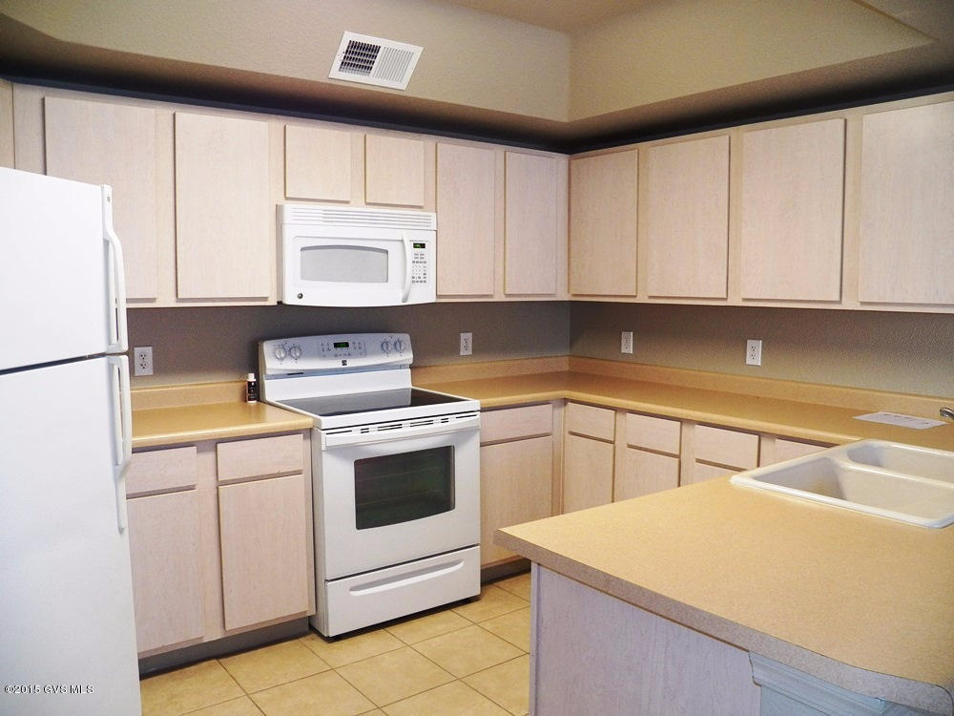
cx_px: 477
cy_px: 358
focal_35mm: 28
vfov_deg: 49.7
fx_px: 772
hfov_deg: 63.4
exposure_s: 1/30
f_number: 2.8
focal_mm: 4.9
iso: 200
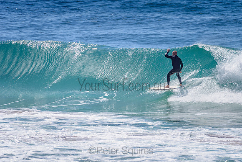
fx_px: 4123
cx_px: 148
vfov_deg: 2.2
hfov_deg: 3.4
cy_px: 72
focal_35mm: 613
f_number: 6.3
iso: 64
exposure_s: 1/2000
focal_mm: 500
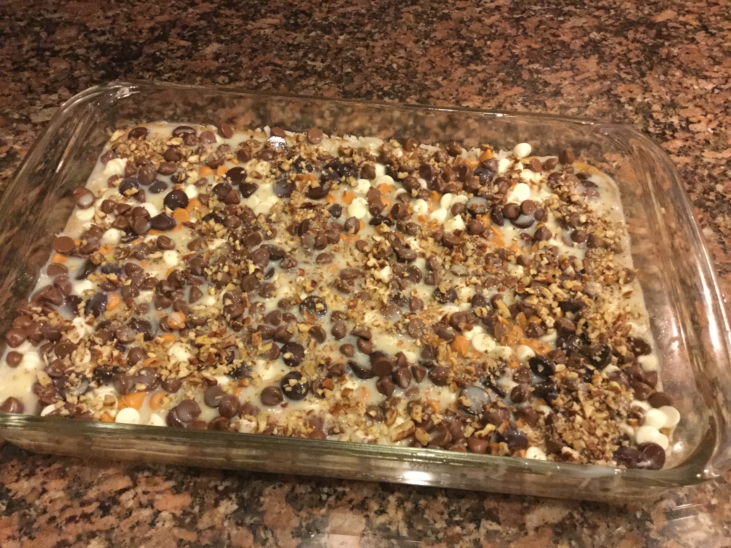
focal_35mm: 31
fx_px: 655
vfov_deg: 45.4
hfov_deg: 58.4
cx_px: 366
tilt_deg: -52.1
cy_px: 274
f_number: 2.4
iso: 250
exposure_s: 1/15
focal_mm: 3.3
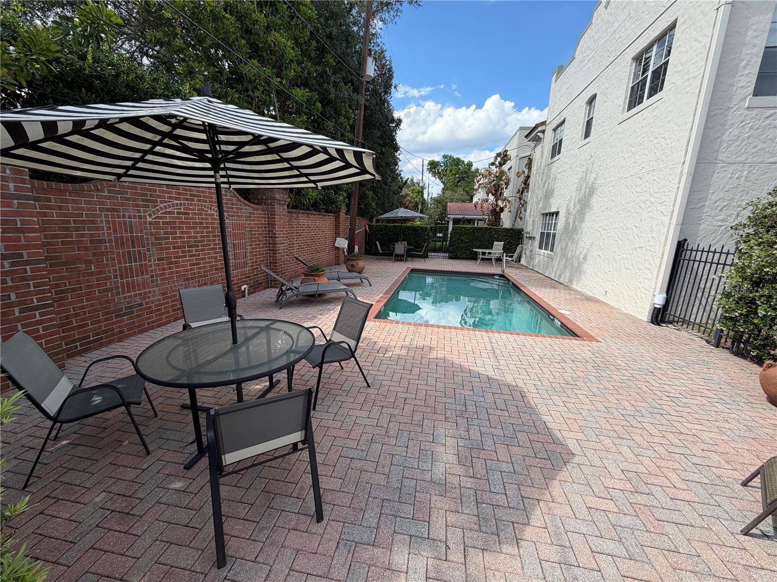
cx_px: 388
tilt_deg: -14.4
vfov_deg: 85.7
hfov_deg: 102.1
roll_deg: -2.3
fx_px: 314
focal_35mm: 14
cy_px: 291
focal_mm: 2.22
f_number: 2.2
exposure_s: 1/770
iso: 32
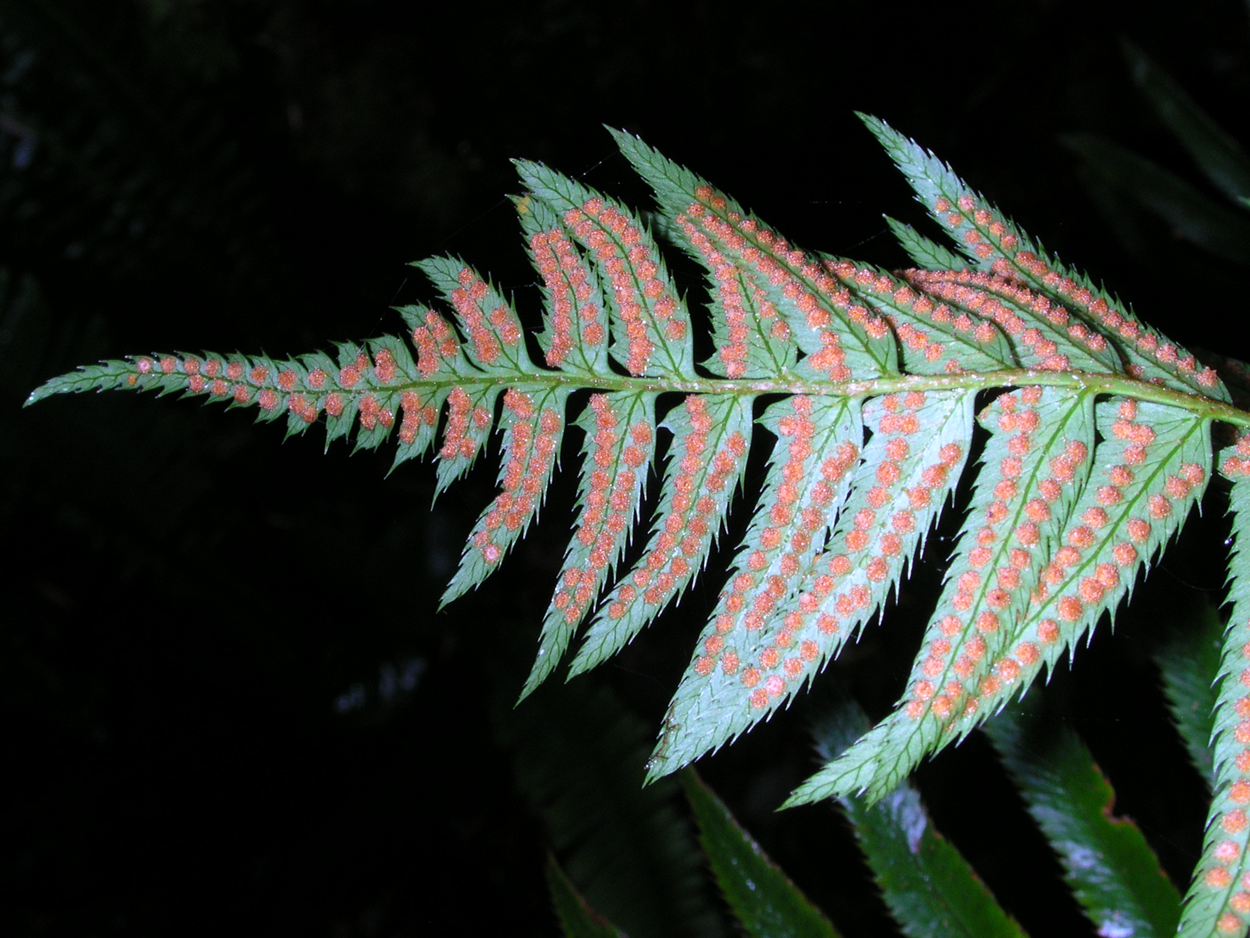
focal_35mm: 64
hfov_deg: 30.3
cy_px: 469
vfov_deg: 22.9
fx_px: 2311
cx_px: 625
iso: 100
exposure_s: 1/60
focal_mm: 9.7
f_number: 5.9
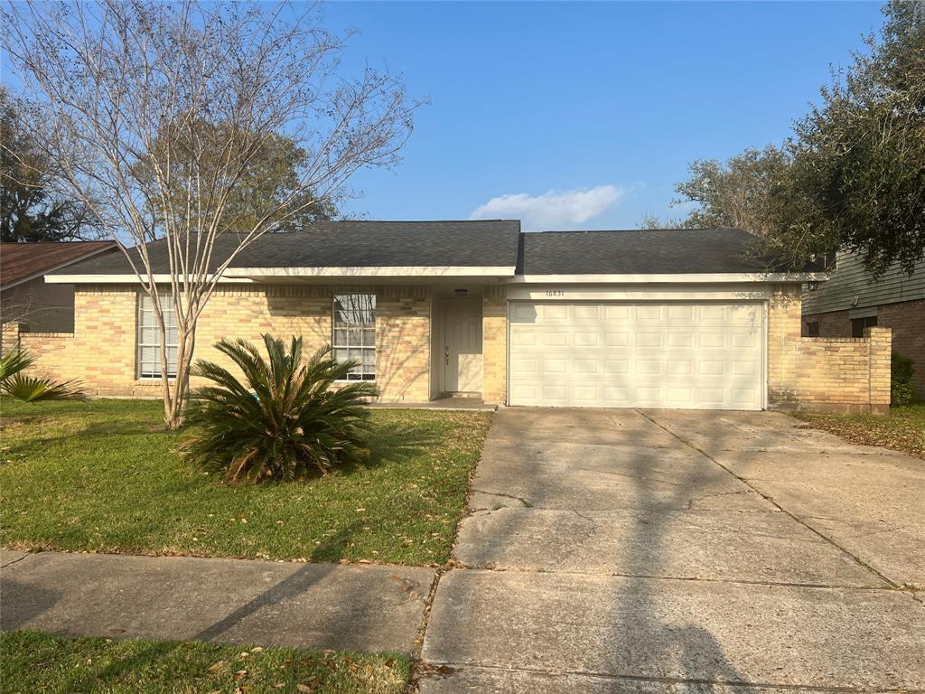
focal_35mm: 26
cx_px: 462
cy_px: 347
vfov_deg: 53.1
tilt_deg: +0.9
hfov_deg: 67.3
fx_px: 695
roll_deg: +0.1
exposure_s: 1/4274
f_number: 1.5
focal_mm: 5.7
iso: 50
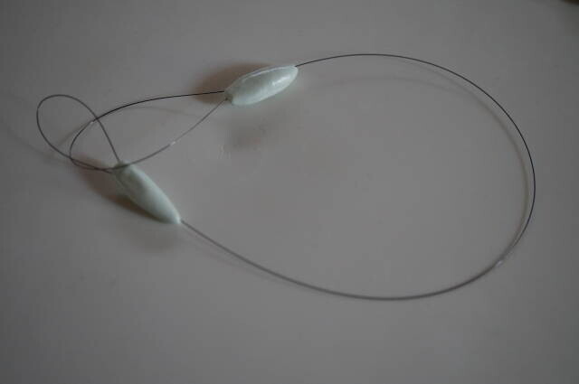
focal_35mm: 45
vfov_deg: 29.8
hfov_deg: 43.7
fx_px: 723
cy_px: 192
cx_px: 290
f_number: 4
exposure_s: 1/60
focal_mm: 30
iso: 800
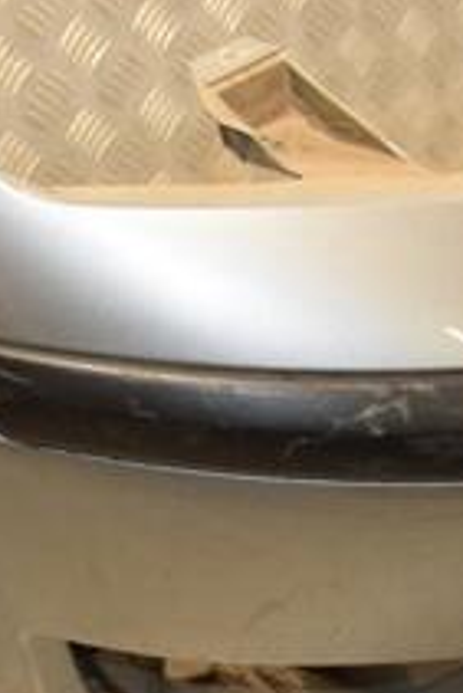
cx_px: 26
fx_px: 1722
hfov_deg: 15.1
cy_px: 378
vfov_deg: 22.7
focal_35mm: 89
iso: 800
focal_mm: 21
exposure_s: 1/160
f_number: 5
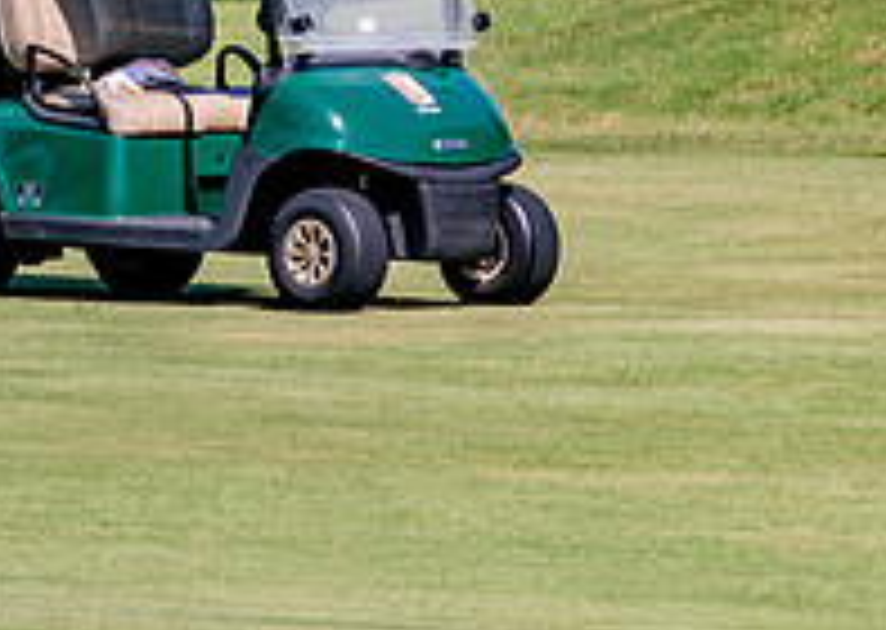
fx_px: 24065
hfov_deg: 2.1
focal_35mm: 958
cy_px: 45
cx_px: -106
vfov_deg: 1.5
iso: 100
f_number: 4
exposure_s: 1/1000
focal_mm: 200
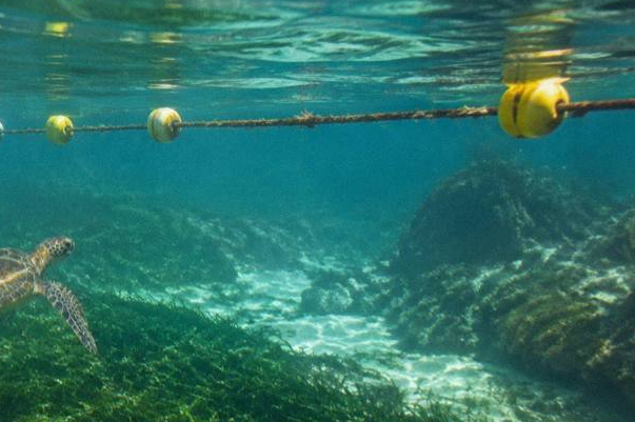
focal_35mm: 78
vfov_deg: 17.3
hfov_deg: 25.9
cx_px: 234
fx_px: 1375
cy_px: 325
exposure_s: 1/200
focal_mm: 47
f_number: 8
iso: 400
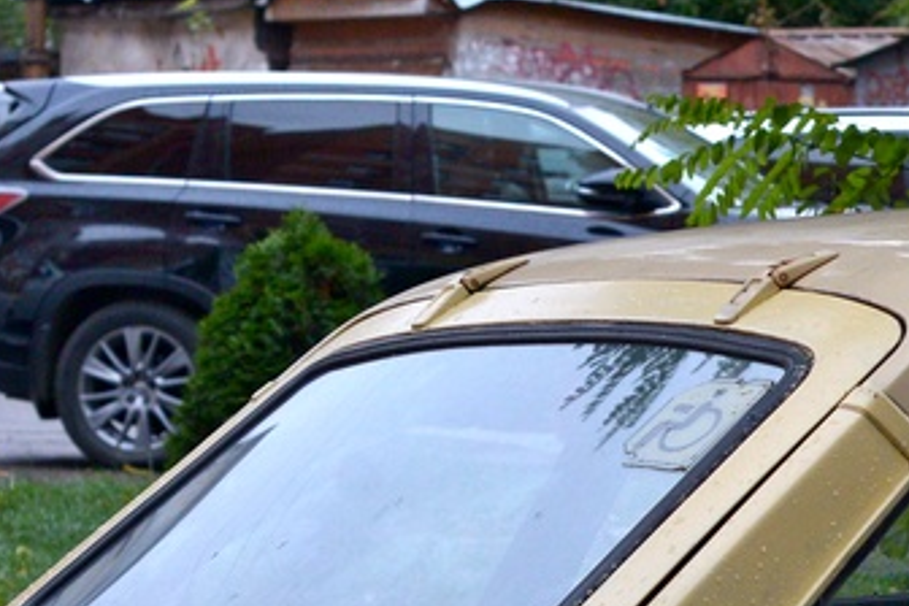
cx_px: 1220
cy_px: 530
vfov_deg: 6.4
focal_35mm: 214
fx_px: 5403
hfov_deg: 9.4
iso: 1000
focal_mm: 50
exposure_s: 1/100
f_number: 5.6
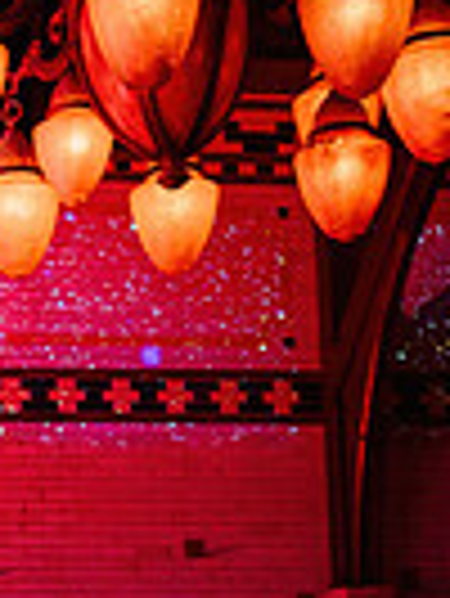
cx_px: -338
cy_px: 631
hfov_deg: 12.5
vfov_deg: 17.5
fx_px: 1886
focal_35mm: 109
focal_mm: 24
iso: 1600
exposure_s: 1/80
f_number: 2.8
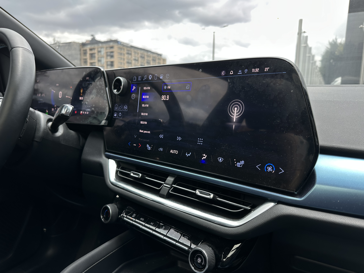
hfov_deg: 71.6
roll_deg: -2.3
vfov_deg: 56.8
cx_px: 182
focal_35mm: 24
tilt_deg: -9.5
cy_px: 136
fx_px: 252
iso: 80
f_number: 1.78
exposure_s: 1/121
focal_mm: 6.86
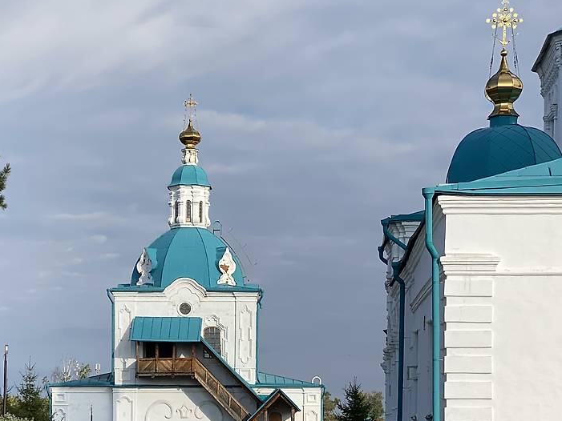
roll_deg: -0.8
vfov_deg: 16.6
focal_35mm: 89
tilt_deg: +4.8
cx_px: 184
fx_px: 1445
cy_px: 267
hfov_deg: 21.9
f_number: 2
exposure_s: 1/1845
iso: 20
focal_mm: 6
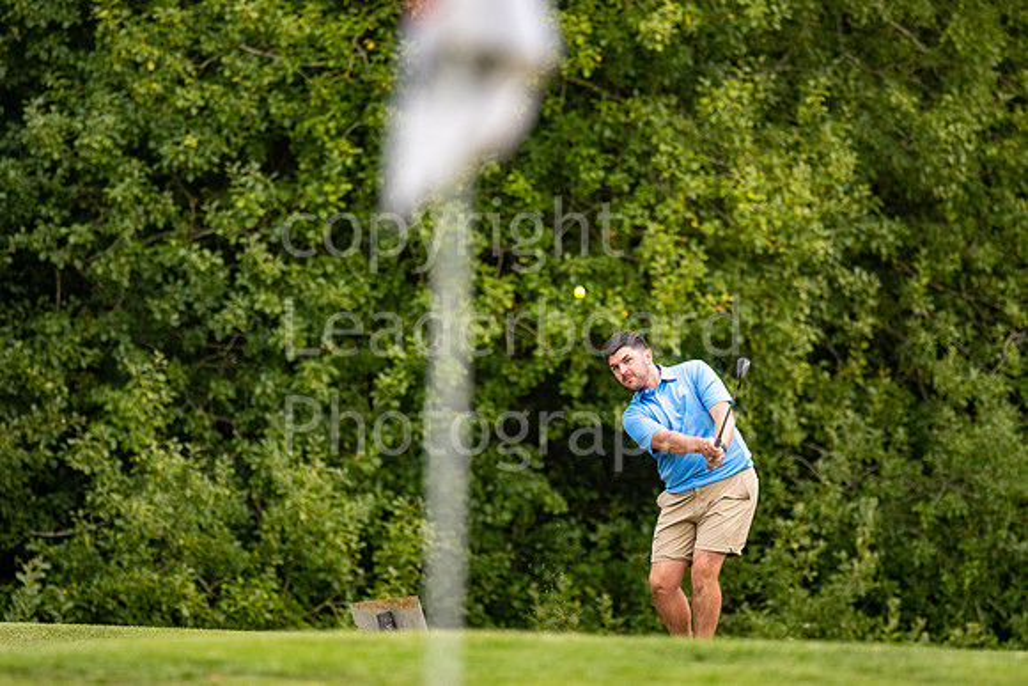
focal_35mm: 450
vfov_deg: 3.1
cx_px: 514
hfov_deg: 4.6
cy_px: 343
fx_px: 12852
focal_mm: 300
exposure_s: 1/800
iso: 500
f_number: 4
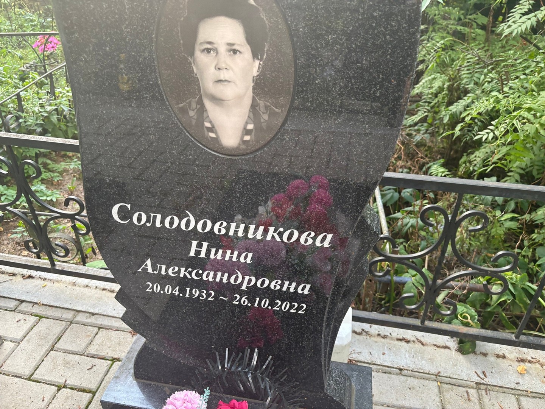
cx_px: 272
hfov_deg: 67.3
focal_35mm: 26
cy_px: 204
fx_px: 409
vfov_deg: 53.1
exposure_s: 1/121
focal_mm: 5.96
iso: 100
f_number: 1.6
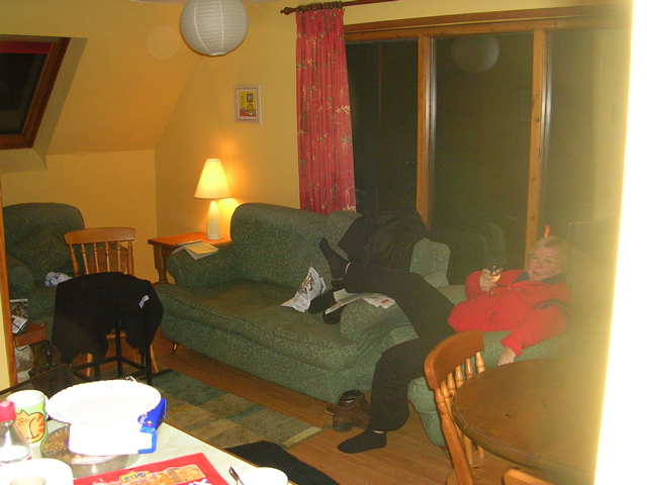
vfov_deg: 37.7
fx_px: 710
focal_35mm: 38
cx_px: 324
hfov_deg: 49.0
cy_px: 242
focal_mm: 5.8
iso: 145
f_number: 2.8
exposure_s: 1/60.1
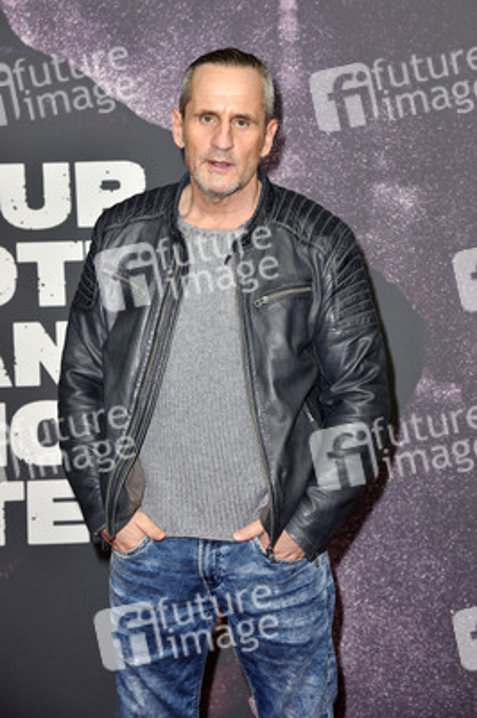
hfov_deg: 16.6
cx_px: 238
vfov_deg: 24.8
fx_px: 1632
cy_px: 359
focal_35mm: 82
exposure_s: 1/250
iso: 800
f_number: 6.3
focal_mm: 82
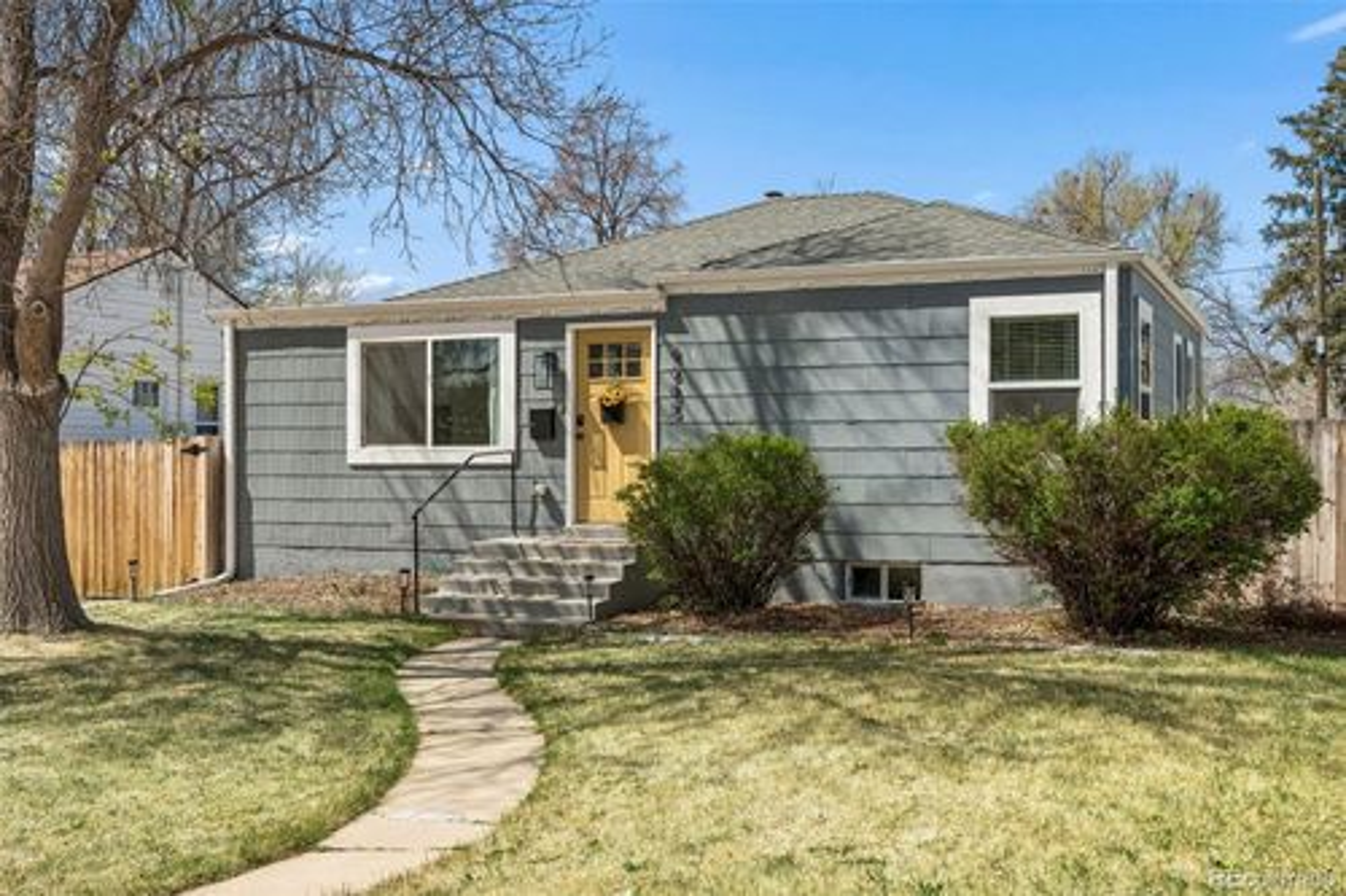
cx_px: 673
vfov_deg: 32.6
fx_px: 1532
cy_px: 448
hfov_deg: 47.4
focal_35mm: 41
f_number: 9
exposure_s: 1/1250
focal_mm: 41
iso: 400
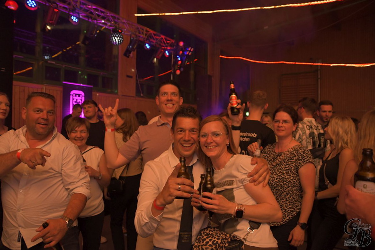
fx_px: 260
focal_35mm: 25
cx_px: 188
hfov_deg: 71.5
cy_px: 125
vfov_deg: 51.3
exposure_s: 1/200
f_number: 3.2
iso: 1250
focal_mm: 17
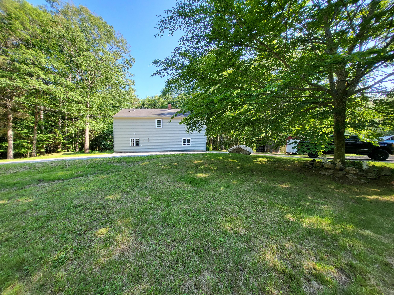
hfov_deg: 106.2
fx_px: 148
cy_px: 148
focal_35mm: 13
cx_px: 197
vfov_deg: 89.9
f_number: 2.2
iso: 32
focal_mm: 1.74
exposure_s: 1/138
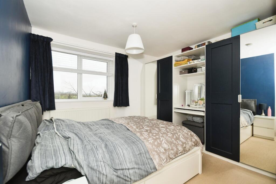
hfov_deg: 100.4
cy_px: 92
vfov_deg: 77.3
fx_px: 115
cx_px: 138
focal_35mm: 15
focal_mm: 10
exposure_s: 1/250
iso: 400
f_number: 8
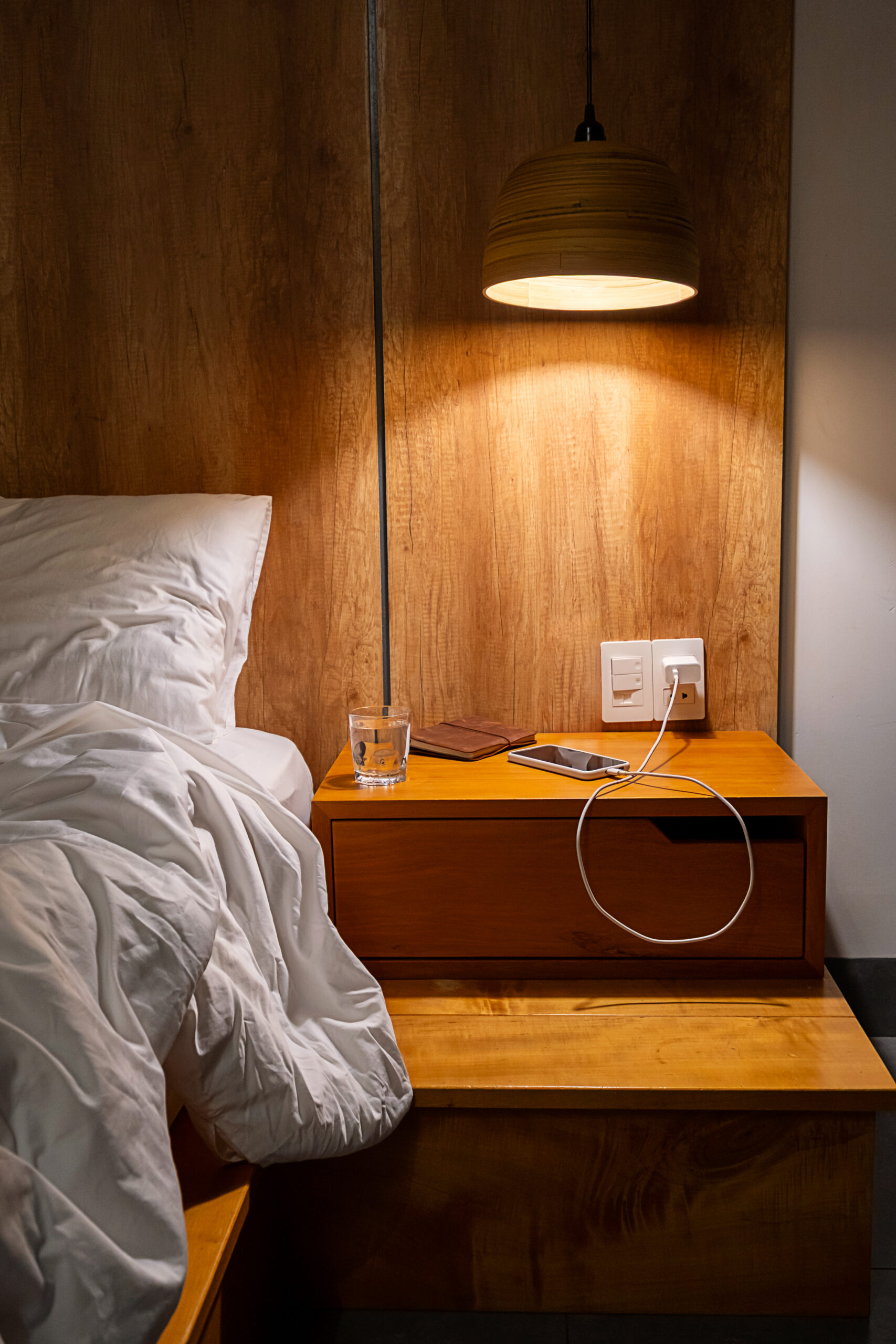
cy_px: 672
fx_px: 1232
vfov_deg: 57.2
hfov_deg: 40.0
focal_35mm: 33
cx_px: 448
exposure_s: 1/15
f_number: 4
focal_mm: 21.9
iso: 500
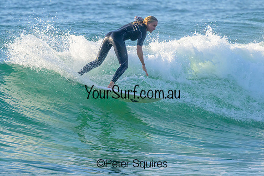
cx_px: 117
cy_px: 65
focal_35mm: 1033
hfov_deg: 2.0
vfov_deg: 1.3
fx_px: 7573
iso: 1800
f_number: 11
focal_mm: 800
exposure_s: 1/2000
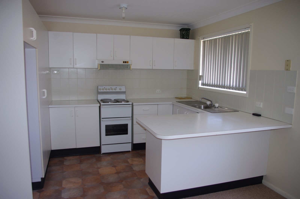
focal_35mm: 27
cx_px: 150
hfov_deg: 67.4
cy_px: 100
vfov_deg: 47.8
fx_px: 225
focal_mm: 18
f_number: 3.5
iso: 200
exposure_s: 1/30
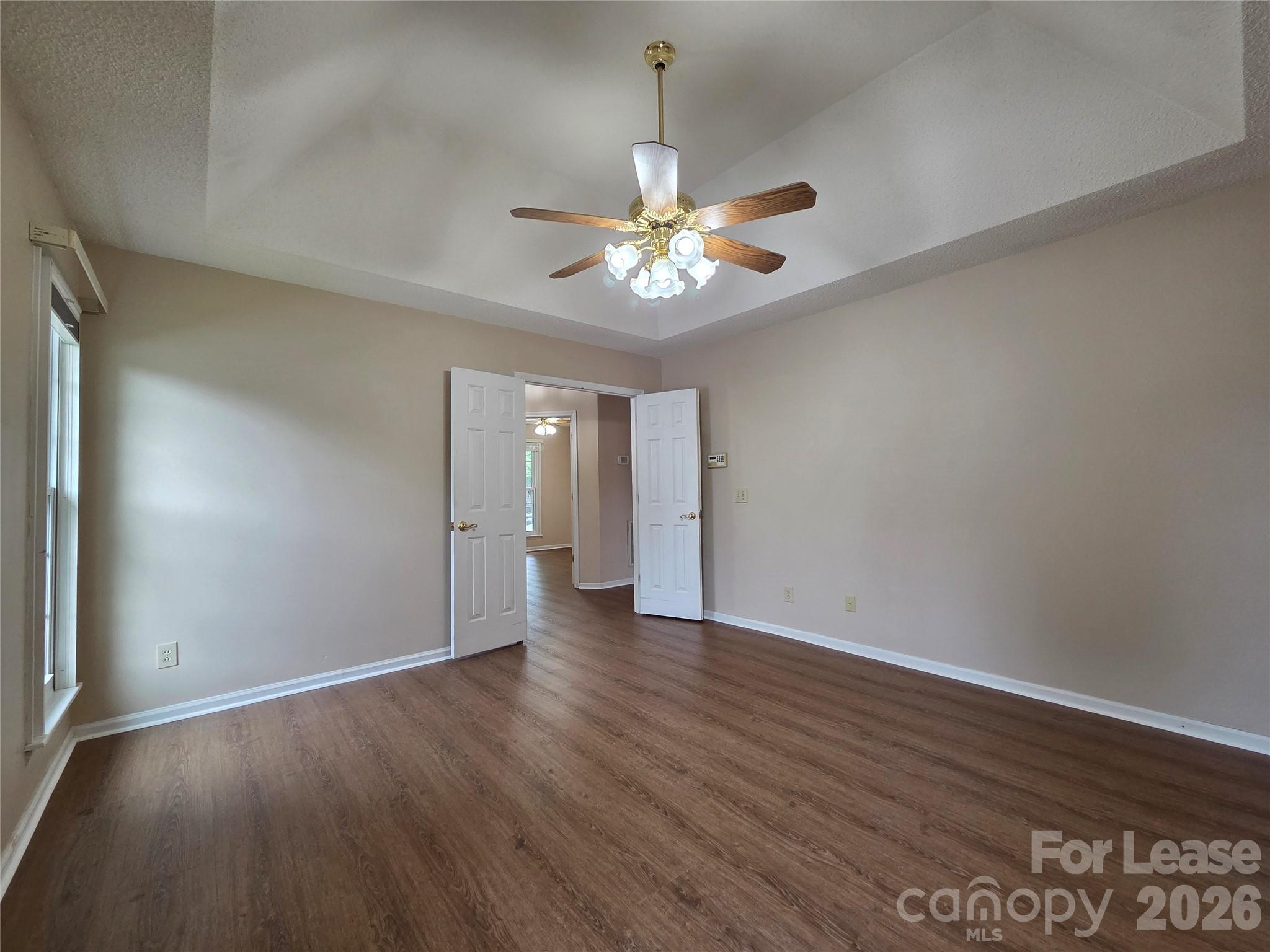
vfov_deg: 89.9
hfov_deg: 106.2
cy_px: 476
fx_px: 477
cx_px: 635
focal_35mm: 13
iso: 160
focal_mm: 2.2
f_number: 2.2
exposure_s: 1/60
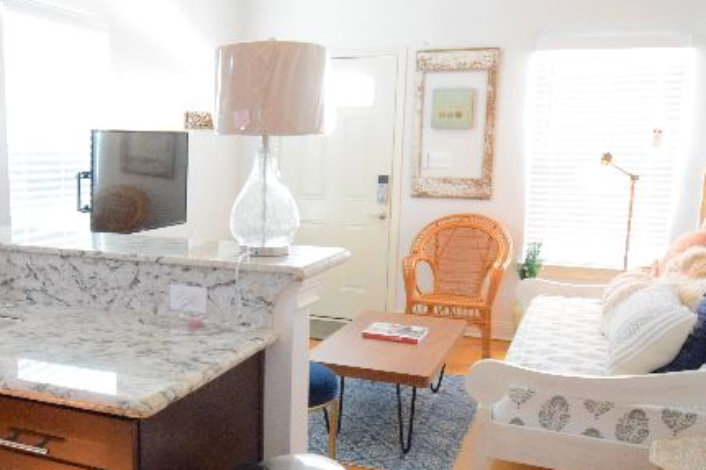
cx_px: 234
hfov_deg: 48.7
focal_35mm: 39
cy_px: 274
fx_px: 765
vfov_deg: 34.1
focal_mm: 14
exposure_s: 1/50
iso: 6400
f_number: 4
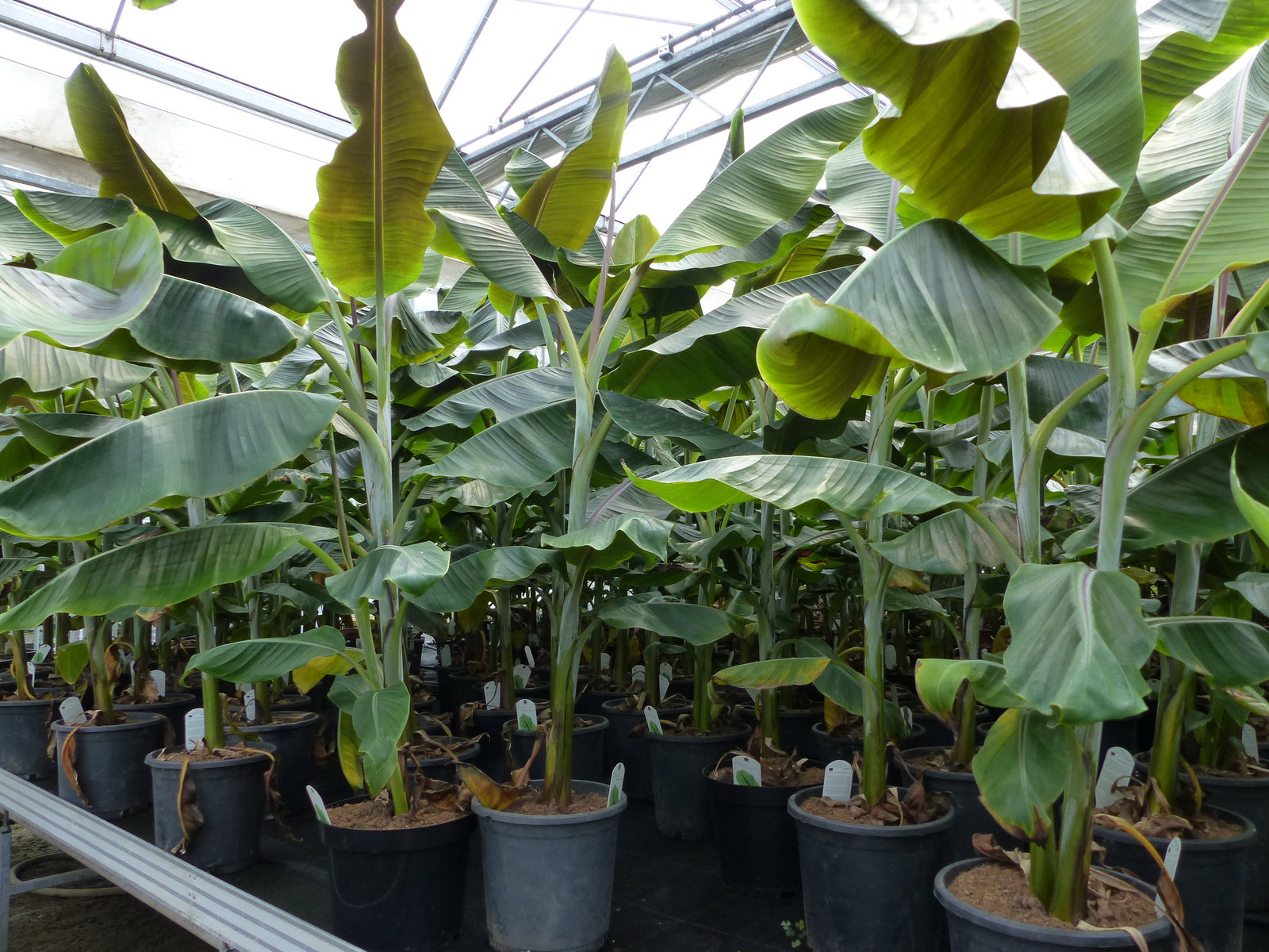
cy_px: 476
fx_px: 916
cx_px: 634
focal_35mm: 25
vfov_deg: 54.9
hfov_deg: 69.4
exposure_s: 1/250
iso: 160
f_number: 4
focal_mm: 4.5
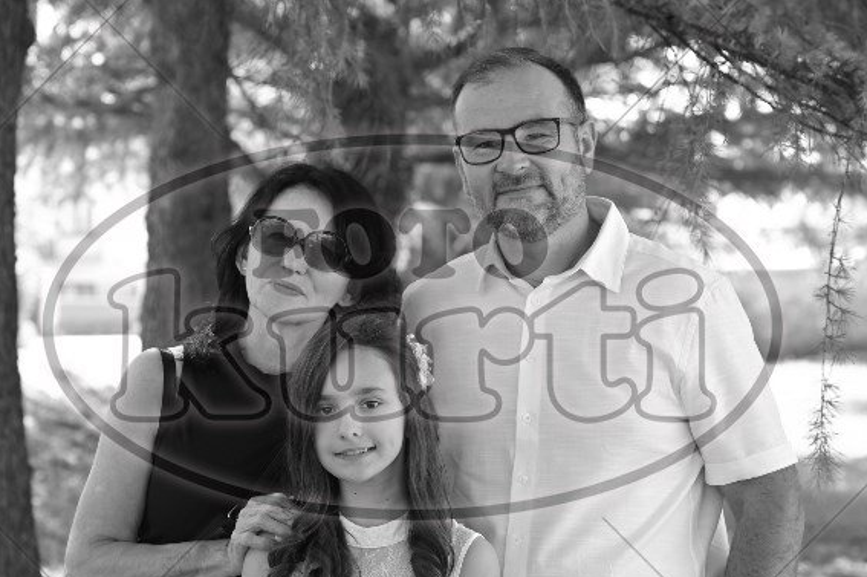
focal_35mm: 109
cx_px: 413
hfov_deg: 18.8
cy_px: 328
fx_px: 2623
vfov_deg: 12.5
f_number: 5.6
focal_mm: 95
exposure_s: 1/160
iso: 640
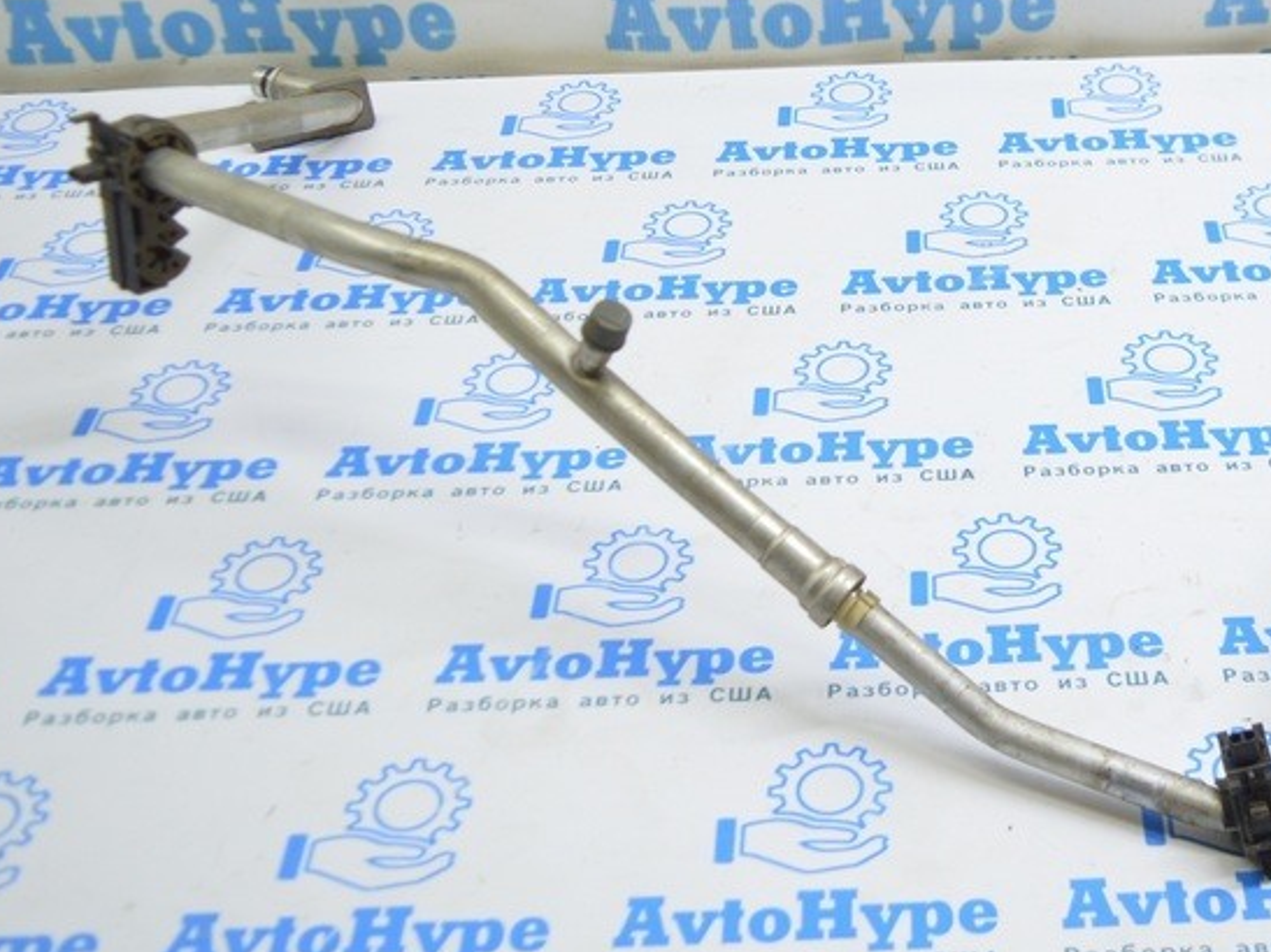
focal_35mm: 54
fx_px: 1982
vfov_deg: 26.9
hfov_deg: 34.7
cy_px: 336
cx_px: 974
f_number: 3.8
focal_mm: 20
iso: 400
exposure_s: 1/50
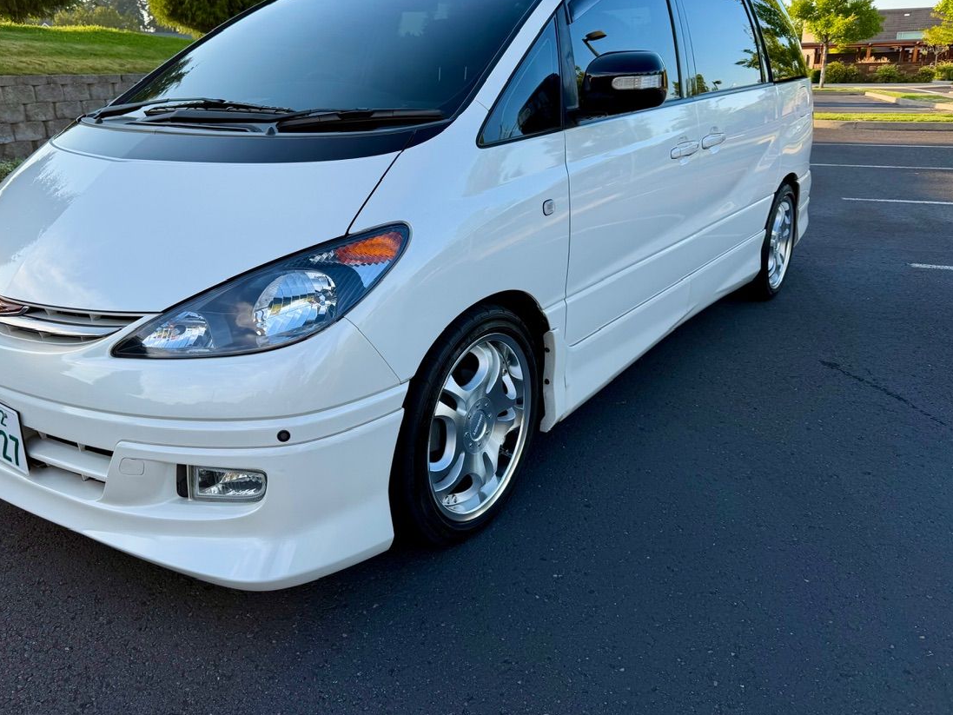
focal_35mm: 28
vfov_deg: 49.6
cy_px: 301
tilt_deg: -16.0
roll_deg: +1.5
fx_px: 771
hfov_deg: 63.1
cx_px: 400
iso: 80
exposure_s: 1/1032
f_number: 1.78
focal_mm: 6.76
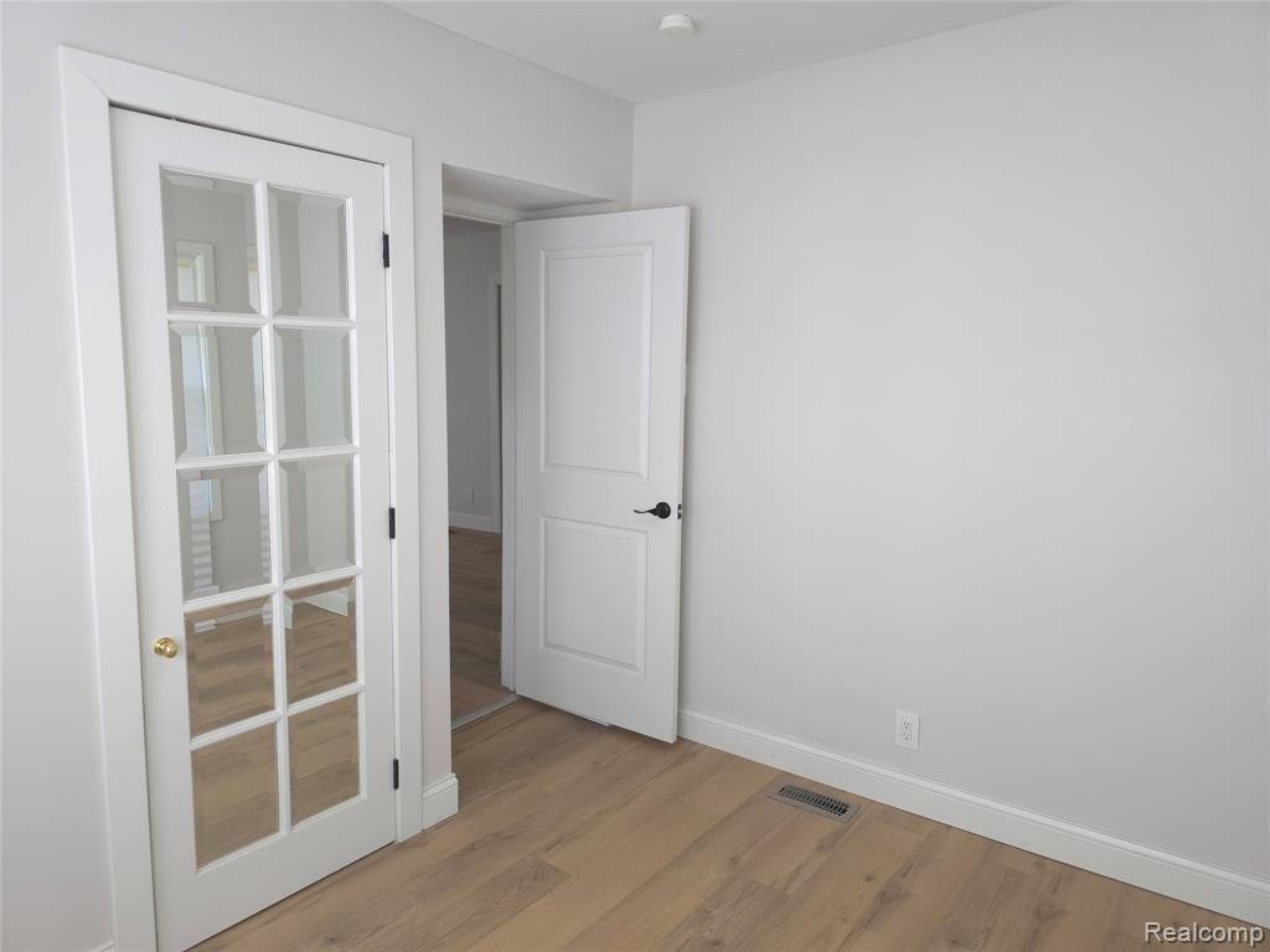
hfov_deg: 73.9
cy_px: 476
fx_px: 844
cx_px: 635
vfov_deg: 58.9
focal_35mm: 23
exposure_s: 1/90
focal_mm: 6.3
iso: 50
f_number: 1.7
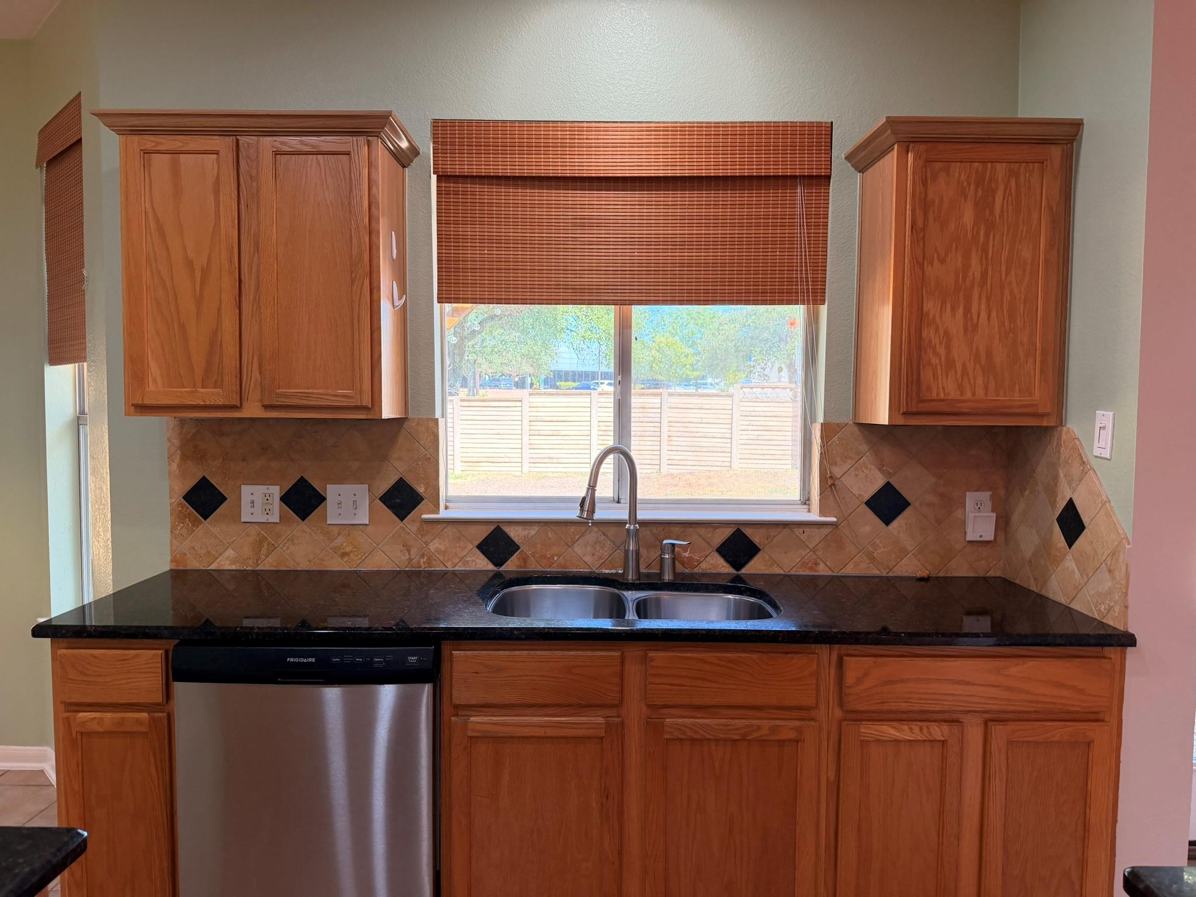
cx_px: 598
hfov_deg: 71.6
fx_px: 829
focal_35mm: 24
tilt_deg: -3.4
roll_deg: +0.2
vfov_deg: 56.8
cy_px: 448
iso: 200
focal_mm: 6.76
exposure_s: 1/140
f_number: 1.78
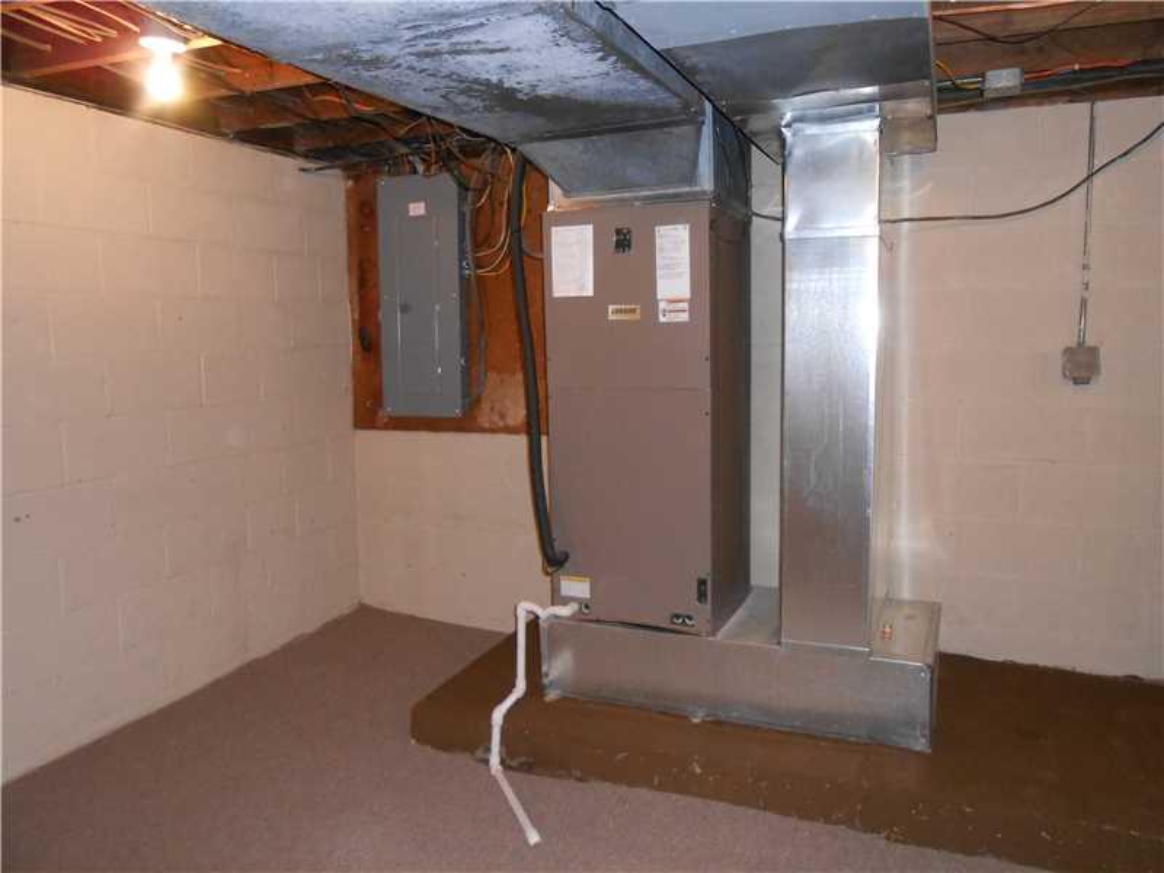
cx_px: 582
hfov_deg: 67.3
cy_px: 436
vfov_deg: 53.1
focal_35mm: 26
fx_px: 874
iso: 400
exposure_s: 1/25
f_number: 3.5
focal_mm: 4.6
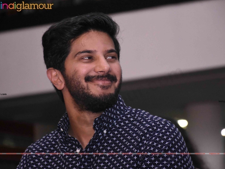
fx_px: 1115
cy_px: 84
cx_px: 113
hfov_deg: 11.5
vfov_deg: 8.7
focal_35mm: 172
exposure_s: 1/100
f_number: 5.6
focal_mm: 105
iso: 8000
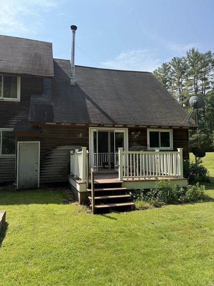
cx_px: 107
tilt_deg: +4.5
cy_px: 143
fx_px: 198
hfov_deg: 56.8
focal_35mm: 24
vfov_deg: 71.6
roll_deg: +0.1
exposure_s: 1/3584
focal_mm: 6.76
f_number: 1.78
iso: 100
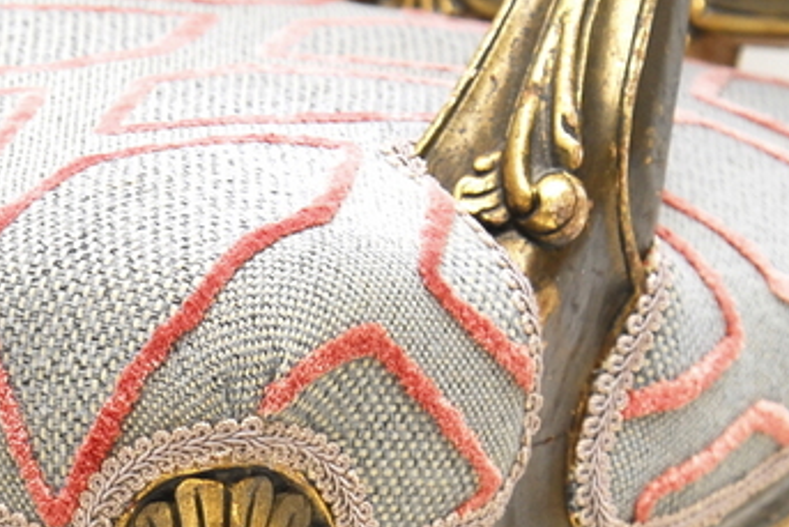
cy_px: 911
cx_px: -87
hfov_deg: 7.5
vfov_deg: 5.0
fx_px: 5985
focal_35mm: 273
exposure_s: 1/80
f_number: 8
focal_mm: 52
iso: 200
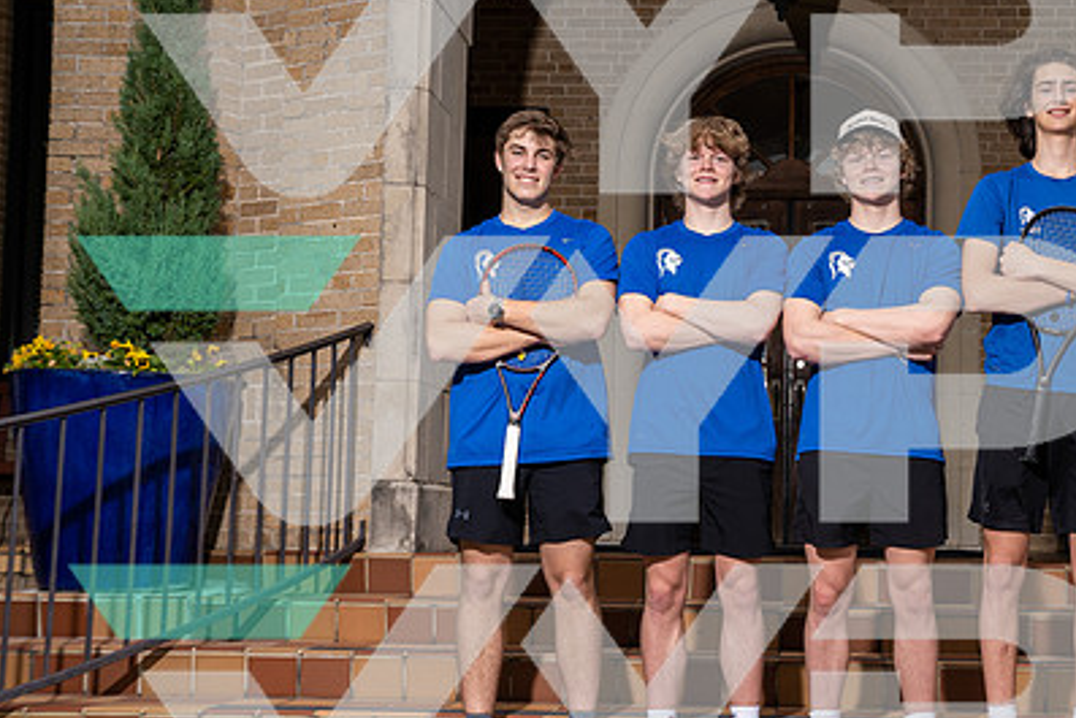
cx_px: 767
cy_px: 381
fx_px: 1614
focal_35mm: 54
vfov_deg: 25.1
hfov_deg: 36.2
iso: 200
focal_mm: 37
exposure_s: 1/250
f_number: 7.1
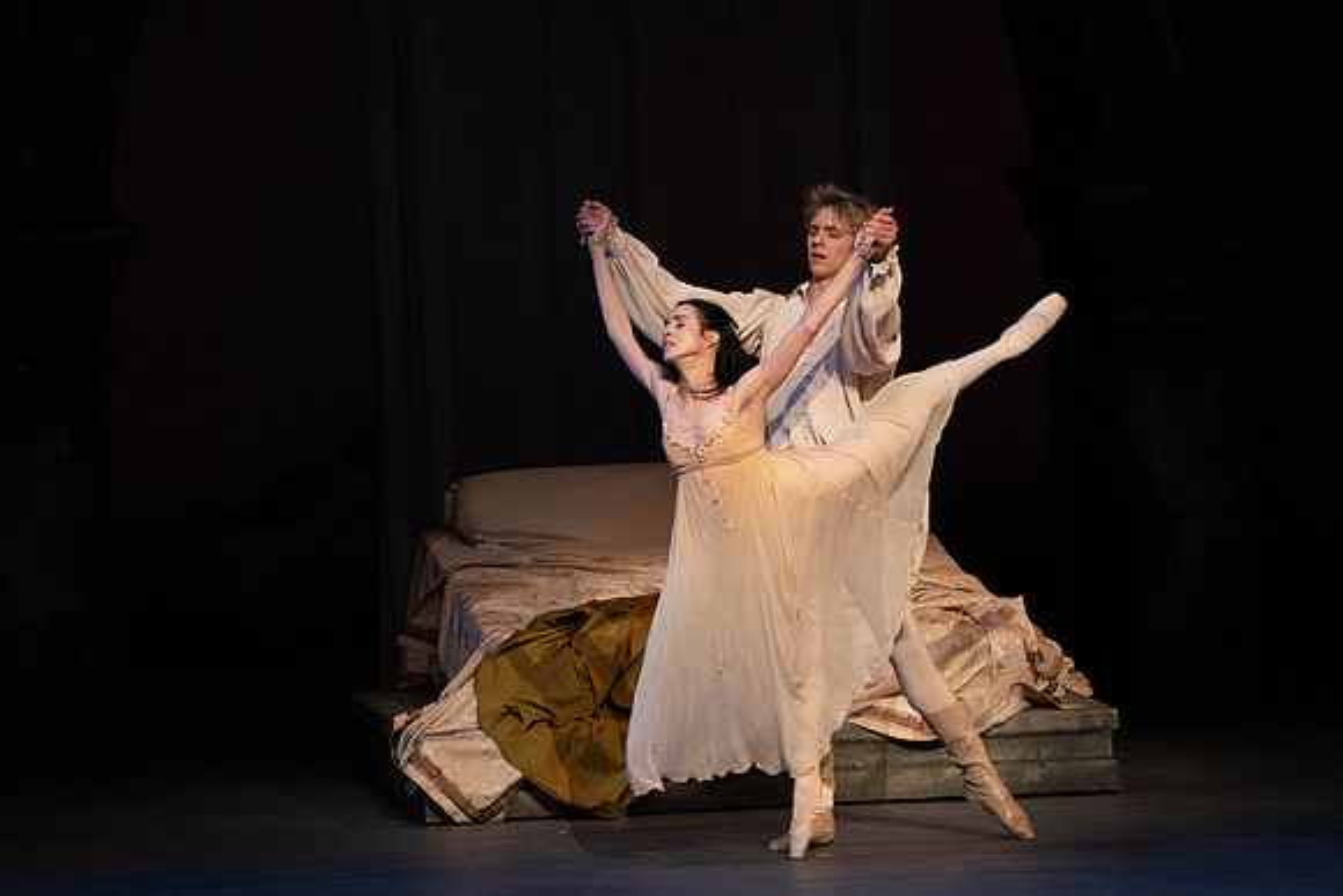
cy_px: 478
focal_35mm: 368
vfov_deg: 3.7
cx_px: 672
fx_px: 13736
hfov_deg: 5.6
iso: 6400
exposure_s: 1/320
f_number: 6.3
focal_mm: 345
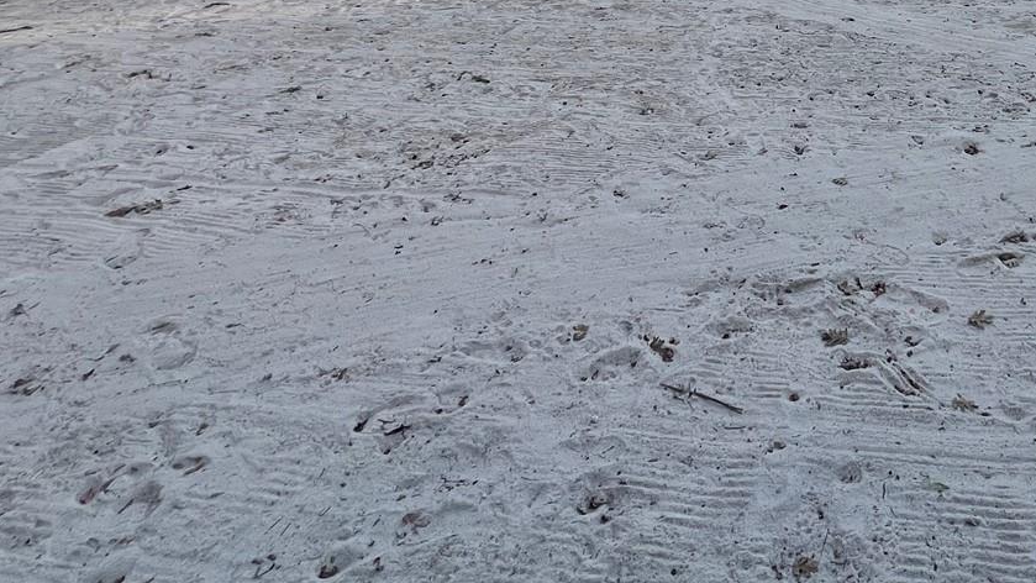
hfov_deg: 63.8
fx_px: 742
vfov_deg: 33.0
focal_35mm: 27
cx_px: 827
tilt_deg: -3.7
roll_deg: +0.0
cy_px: -157
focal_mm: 1.57
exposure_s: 1/326
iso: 32
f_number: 1.8
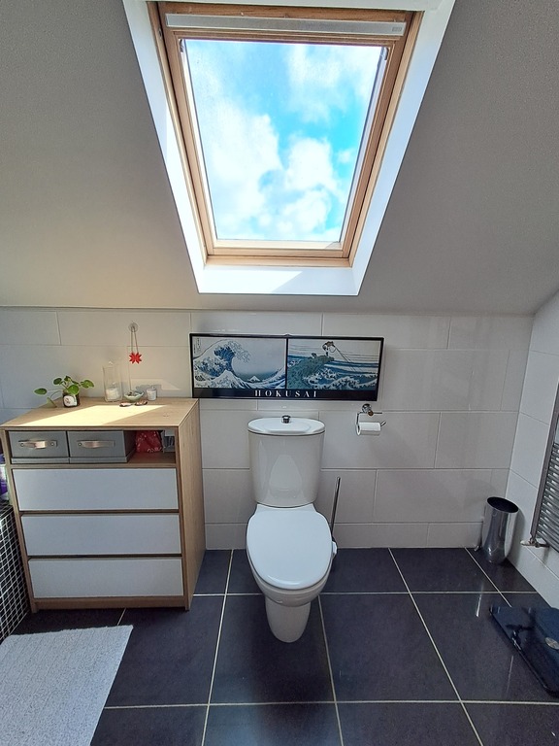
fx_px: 345
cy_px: 373
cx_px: 280
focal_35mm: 16
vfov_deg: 94.5
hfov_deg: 78.1
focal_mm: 1.64
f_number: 2.2
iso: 40
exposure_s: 1/202
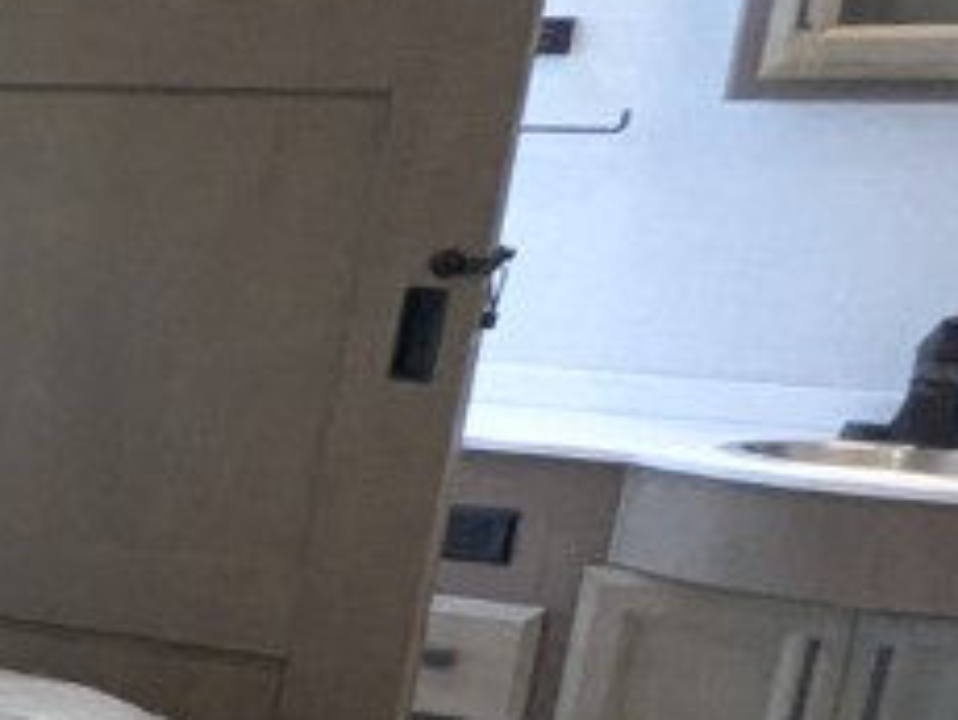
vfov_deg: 15.0
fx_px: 2687
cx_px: -1697
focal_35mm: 97
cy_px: 728
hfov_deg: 12.4
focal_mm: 2.35
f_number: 2.2
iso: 426
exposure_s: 1/52.5
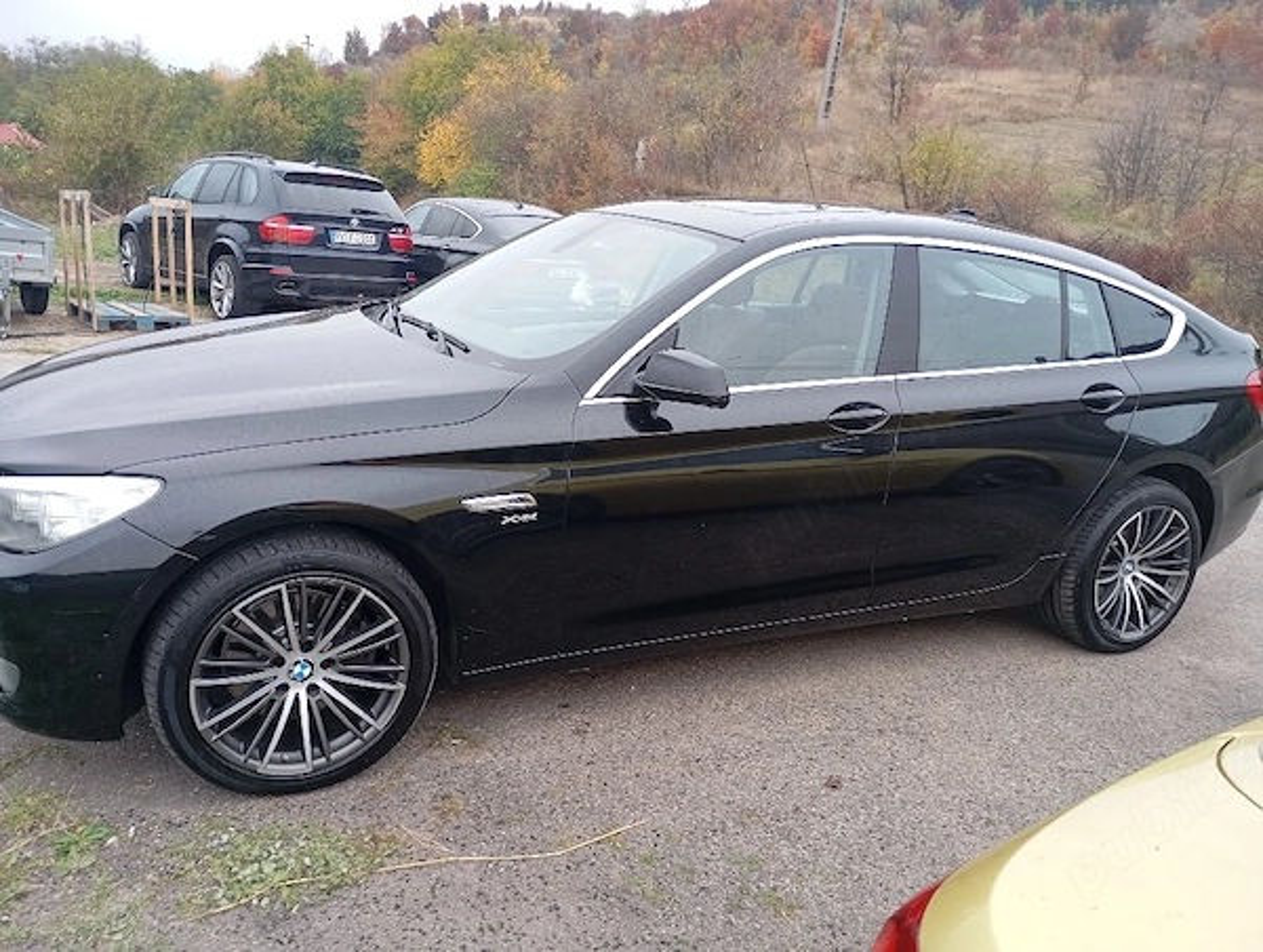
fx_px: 1023
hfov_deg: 63.4
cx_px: 632
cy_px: 476
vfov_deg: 49.9
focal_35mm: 28
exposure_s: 1/50
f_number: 1.8
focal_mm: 4.27
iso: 183
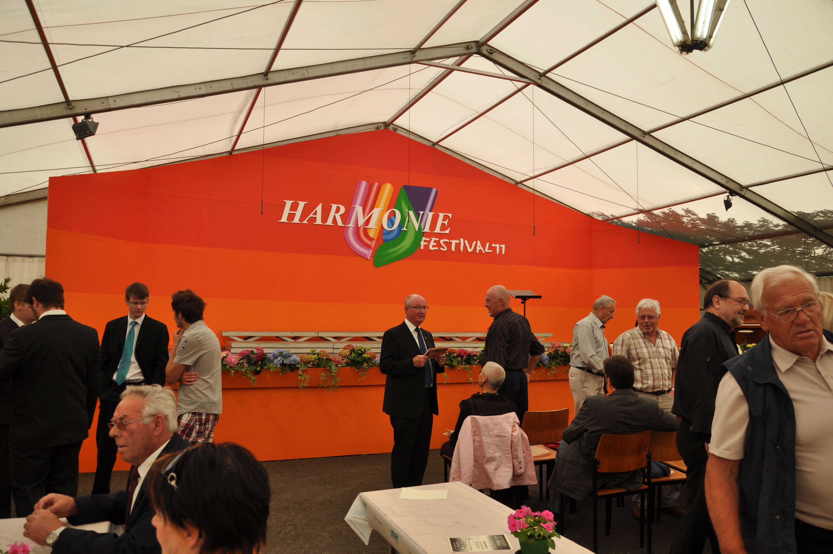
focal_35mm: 27
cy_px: 277
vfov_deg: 47.8
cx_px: 416
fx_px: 624
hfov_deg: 67.4
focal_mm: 18
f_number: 5.6
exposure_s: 1/160
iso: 200
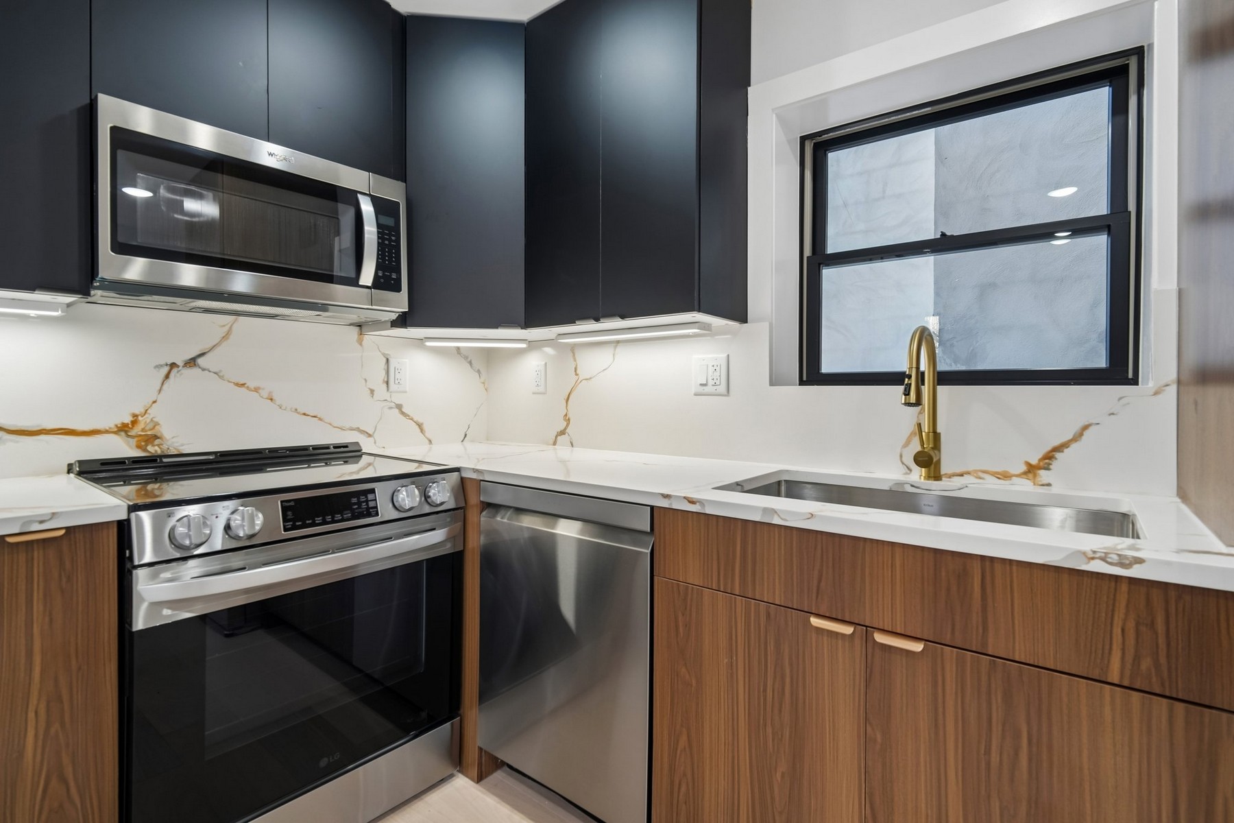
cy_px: 412
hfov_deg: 96.7
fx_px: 548
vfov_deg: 73.7
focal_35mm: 16
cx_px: 617
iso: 400
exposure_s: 1/20
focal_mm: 16
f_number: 8
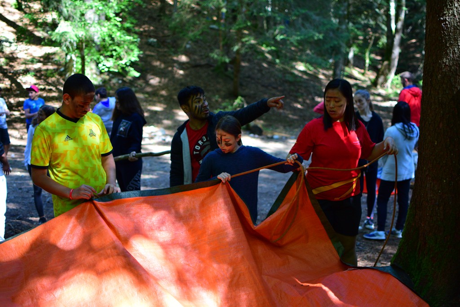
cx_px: 230
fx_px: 671
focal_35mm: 52
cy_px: 154
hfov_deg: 37.8
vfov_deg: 25.8
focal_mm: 35
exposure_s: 1/400
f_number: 1.8
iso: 450
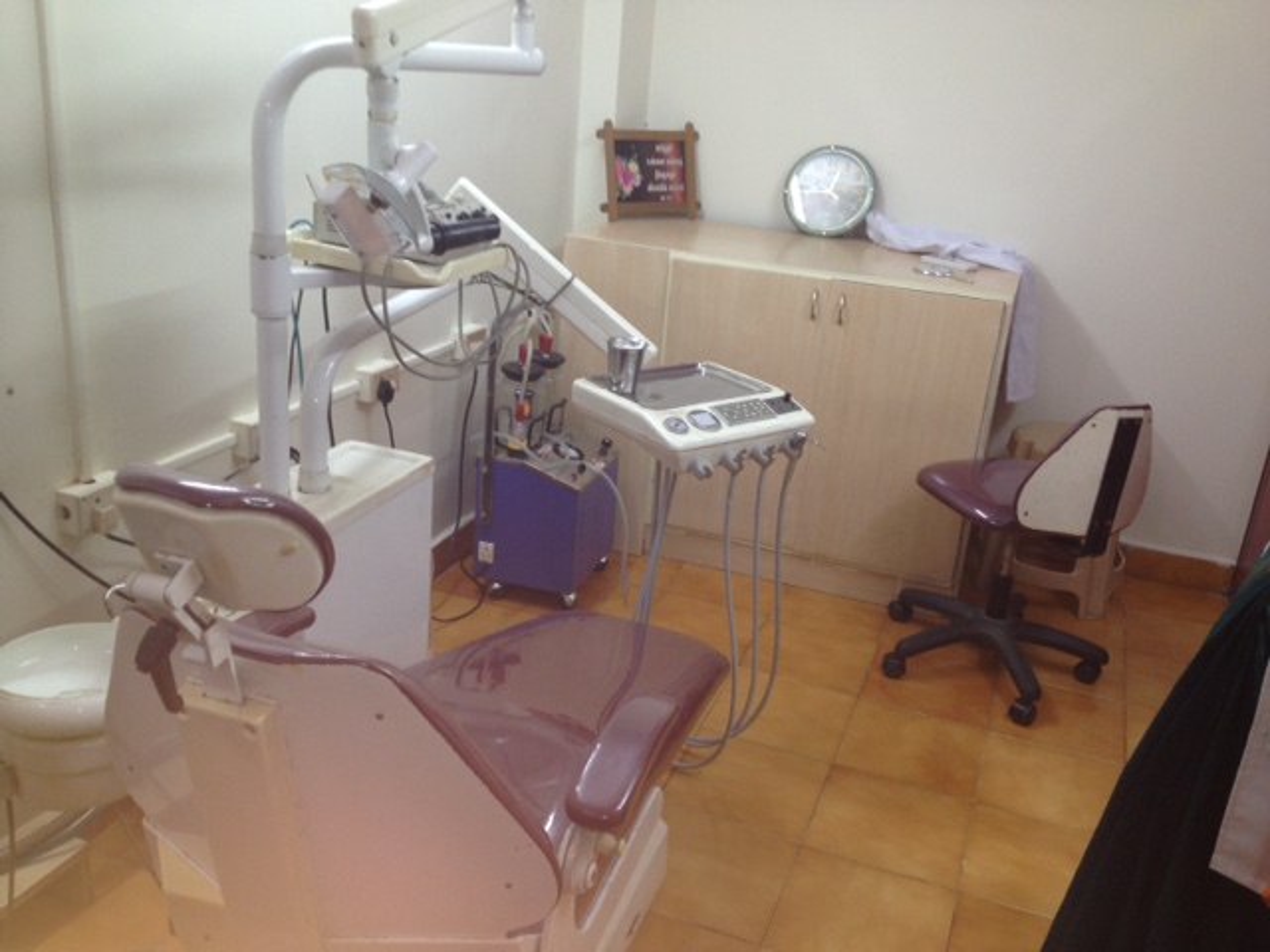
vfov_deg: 40.7
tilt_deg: -19.6
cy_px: 476
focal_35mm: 35
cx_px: 635
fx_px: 1284
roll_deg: -4.6
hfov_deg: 52.6
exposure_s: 1/20
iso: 50
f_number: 2.4
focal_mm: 4.28
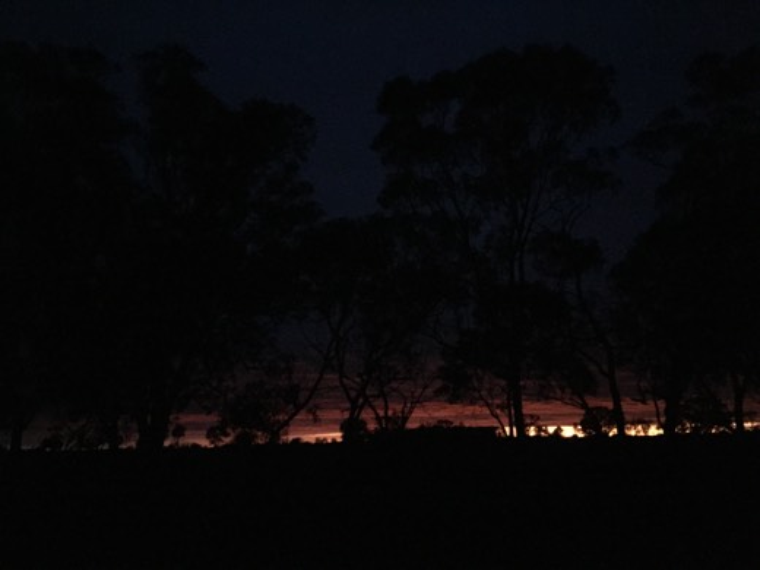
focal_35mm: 29
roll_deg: +1.4
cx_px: 380
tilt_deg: +14.5
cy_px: 285
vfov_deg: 48.2
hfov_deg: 61.7
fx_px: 637
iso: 2000
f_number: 2.2
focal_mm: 4.15
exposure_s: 1/15
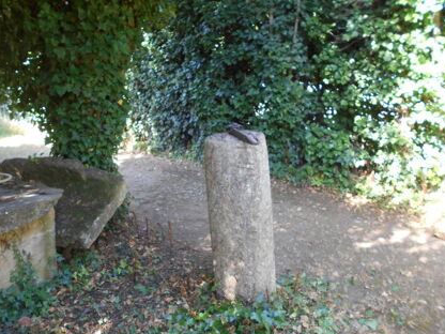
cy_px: 176
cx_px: 220
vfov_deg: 46.8
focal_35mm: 30
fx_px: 386
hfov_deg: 60.0
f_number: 3.2
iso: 80
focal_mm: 4.6
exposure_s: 1/30
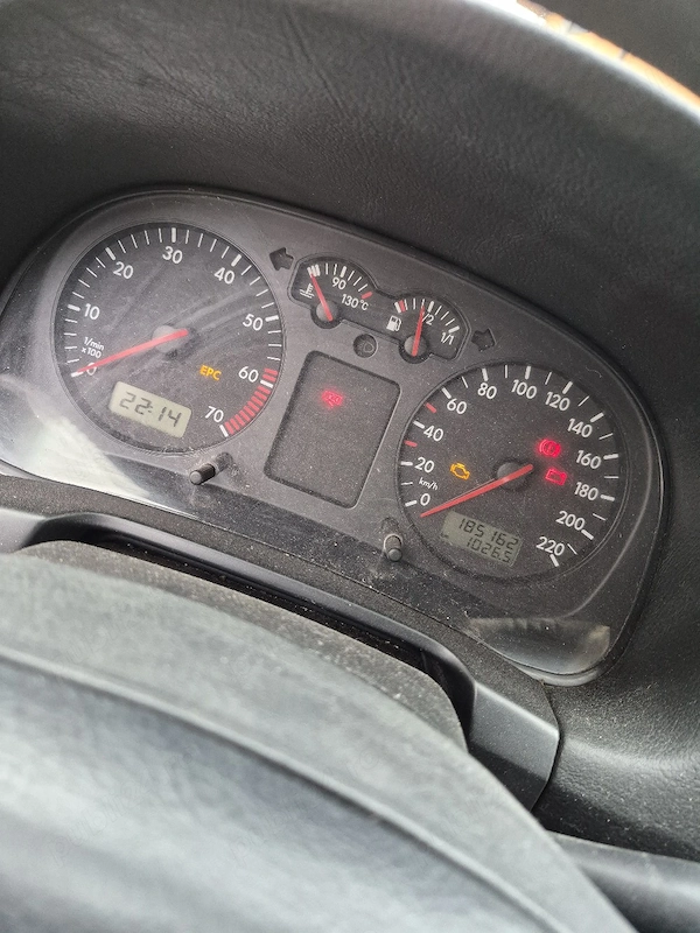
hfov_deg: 58.9
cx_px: 350
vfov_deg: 73.9
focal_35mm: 23
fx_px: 620
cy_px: 466
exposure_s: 1/100
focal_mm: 5.4
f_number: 1.8
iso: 500
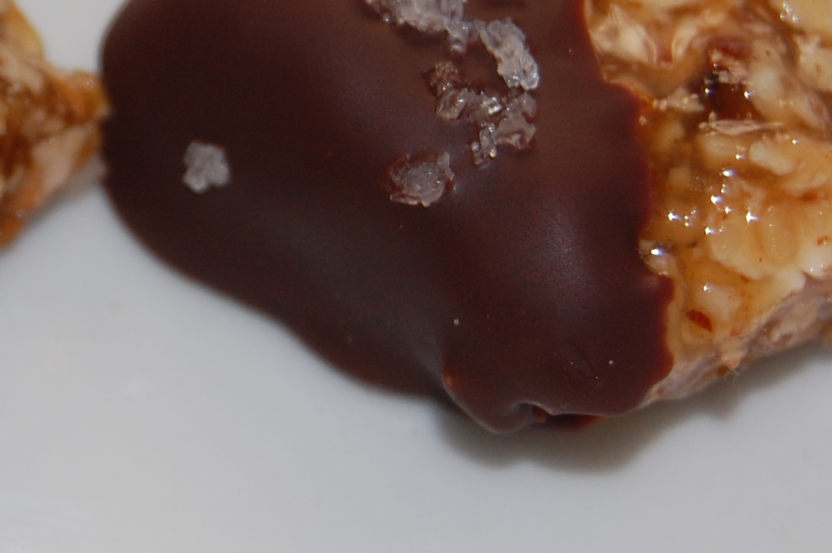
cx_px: 72
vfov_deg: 6.1
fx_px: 5228
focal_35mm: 226
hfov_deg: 9.1
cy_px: 107
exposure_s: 1/60
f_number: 5.6
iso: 320
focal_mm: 55
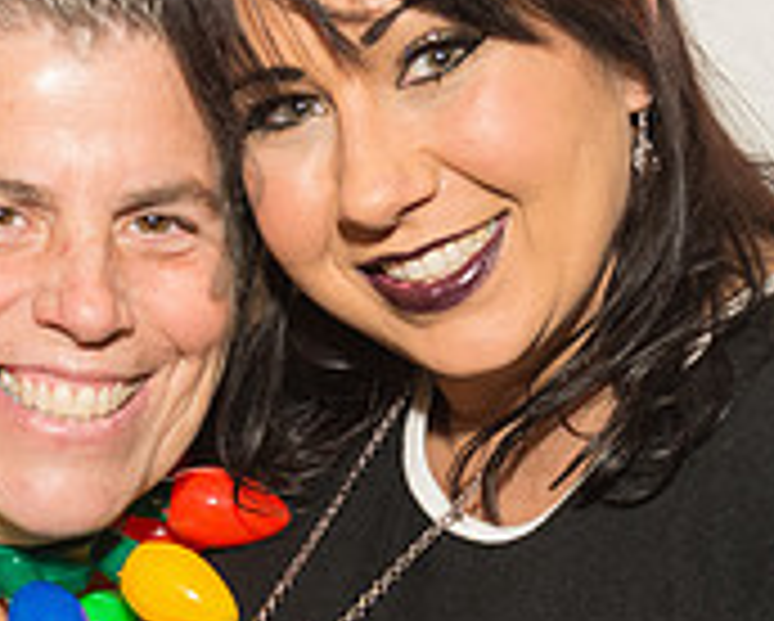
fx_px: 3715
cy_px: 688
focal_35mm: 162
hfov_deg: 11.9
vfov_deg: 9.5
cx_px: 205
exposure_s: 1/320
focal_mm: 44
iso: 1600
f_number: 4
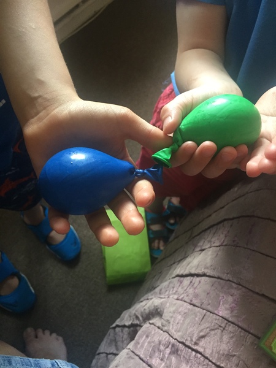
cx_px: 138
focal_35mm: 29
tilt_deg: -62.1
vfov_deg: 61.7
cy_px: 184
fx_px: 308
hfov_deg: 48.2
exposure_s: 1/33
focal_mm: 4.15
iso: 200
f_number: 2.2
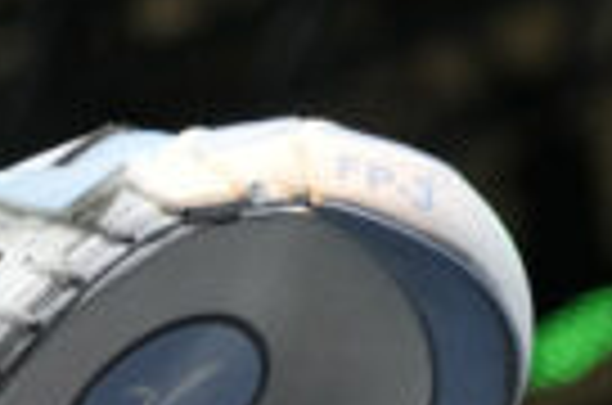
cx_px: -796
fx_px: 6564
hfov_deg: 5.2
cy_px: 1044
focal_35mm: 387
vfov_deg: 3.5
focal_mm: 70
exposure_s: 1/1600
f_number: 3.2
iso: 2000
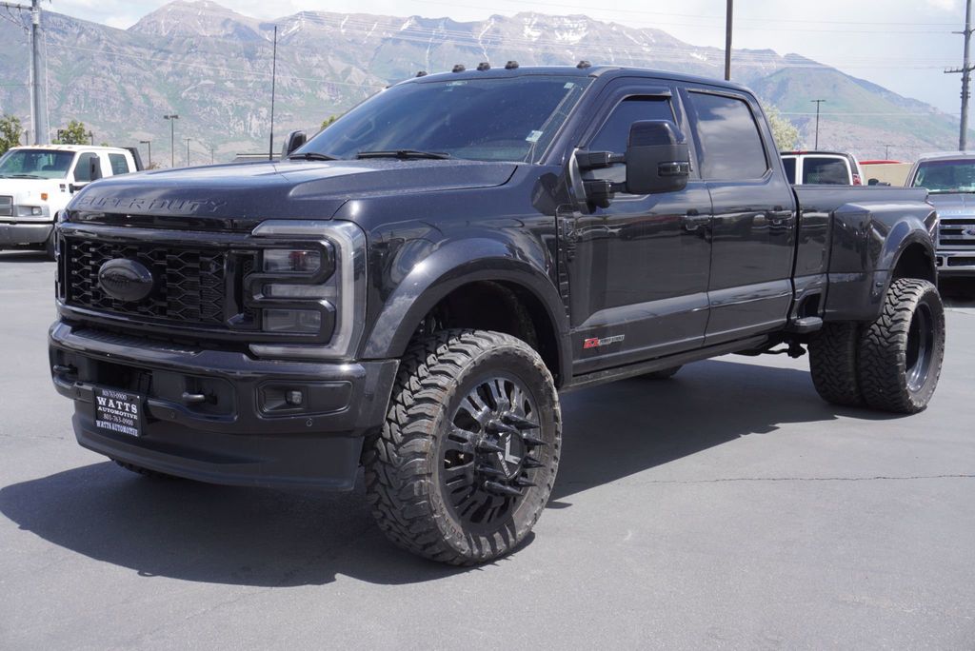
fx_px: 1097
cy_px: 326
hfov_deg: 47.9
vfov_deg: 33.1
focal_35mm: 40
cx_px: 488
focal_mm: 27
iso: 100
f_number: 8
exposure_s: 1/160
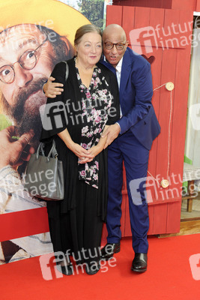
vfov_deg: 34.5
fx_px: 483
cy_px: 150
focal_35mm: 58
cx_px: 100
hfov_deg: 23.4
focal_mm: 58
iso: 1600
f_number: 6.3
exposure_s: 1/160
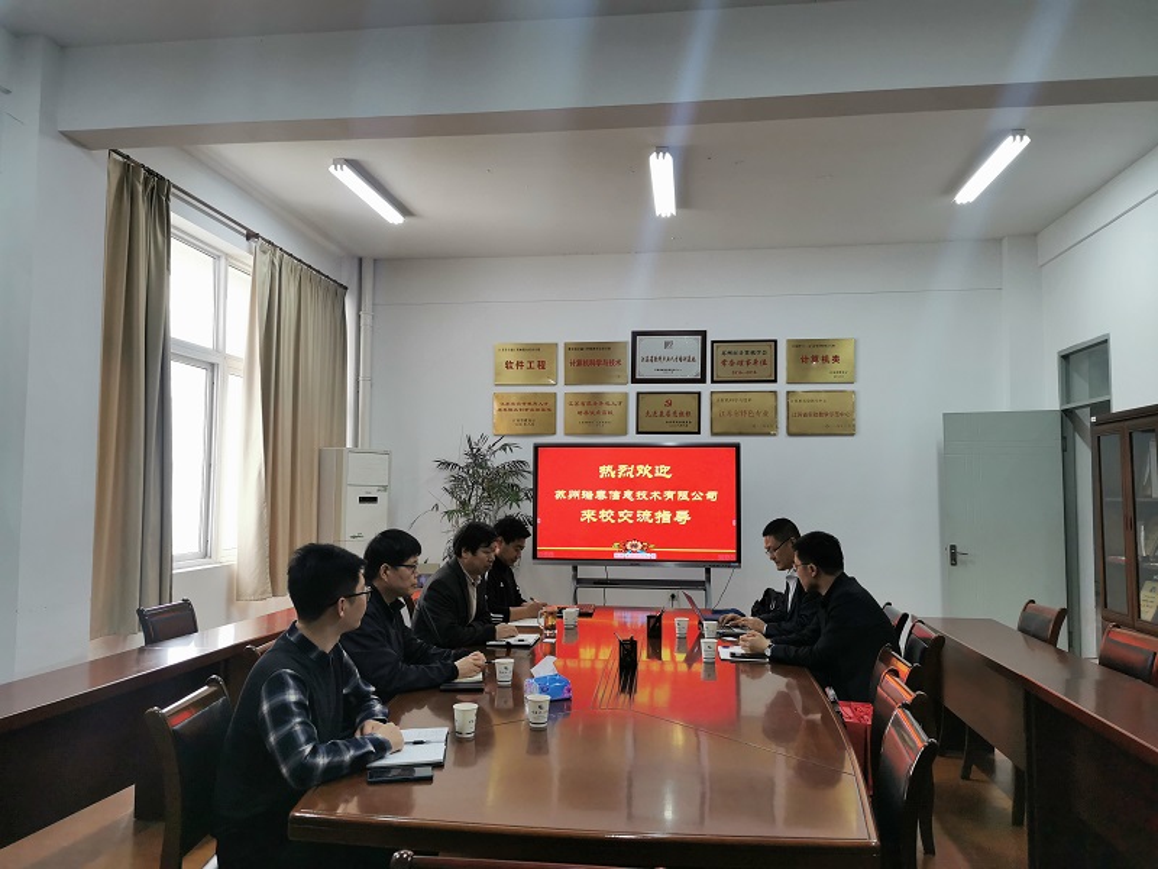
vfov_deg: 51.4
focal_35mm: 27
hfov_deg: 65.3
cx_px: 579
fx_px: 903
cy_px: 434
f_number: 1.6
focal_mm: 5.56
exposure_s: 1/100
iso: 100
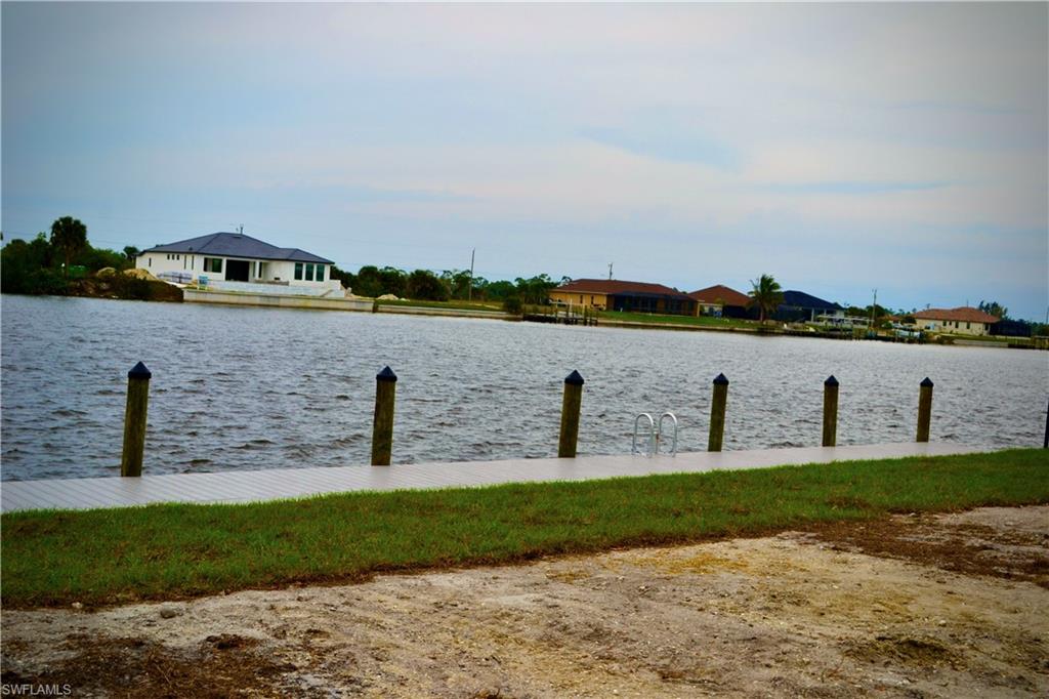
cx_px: 524
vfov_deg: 31.9
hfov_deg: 46.4
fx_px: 1223
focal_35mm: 42
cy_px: 350
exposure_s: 1/250
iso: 100
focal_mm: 28
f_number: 8
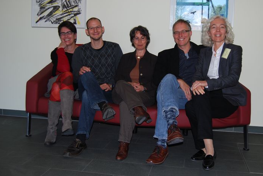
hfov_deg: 48.7
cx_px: 148
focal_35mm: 40
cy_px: 79
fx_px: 290
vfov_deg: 33.8
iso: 200
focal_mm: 23
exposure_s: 1/60
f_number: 3.8
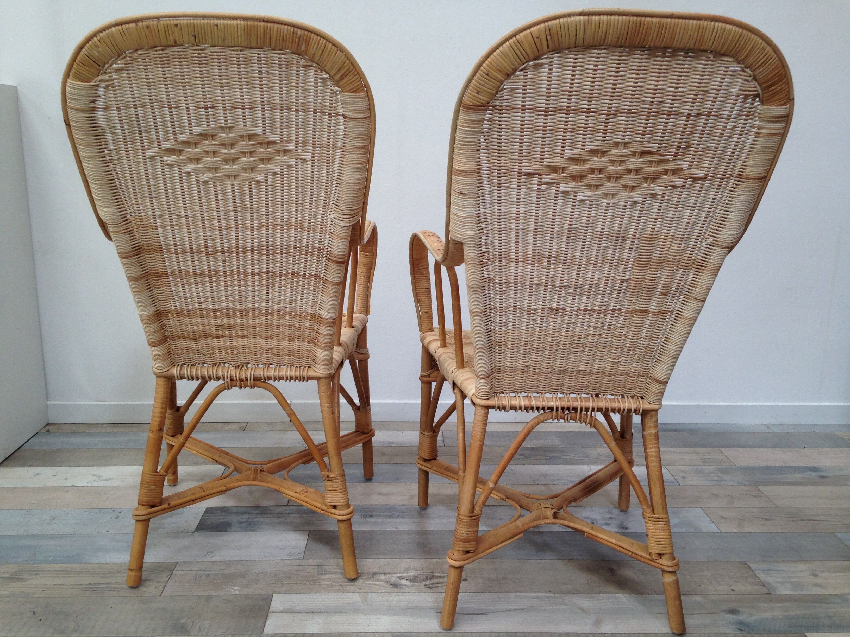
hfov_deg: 55.4
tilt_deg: -14.2
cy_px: 318
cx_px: 425
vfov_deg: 42.9
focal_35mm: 33
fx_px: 810
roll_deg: +0.1
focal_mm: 4.12
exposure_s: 1/60
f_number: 2.4
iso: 64
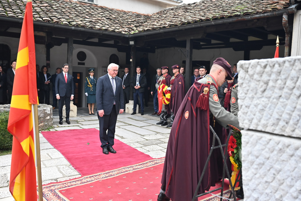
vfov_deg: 40.5
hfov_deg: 58.0
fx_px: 272
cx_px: 150
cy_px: 100
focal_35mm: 32
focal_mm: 32.5
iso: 800
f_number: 3.5
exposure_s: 1/800
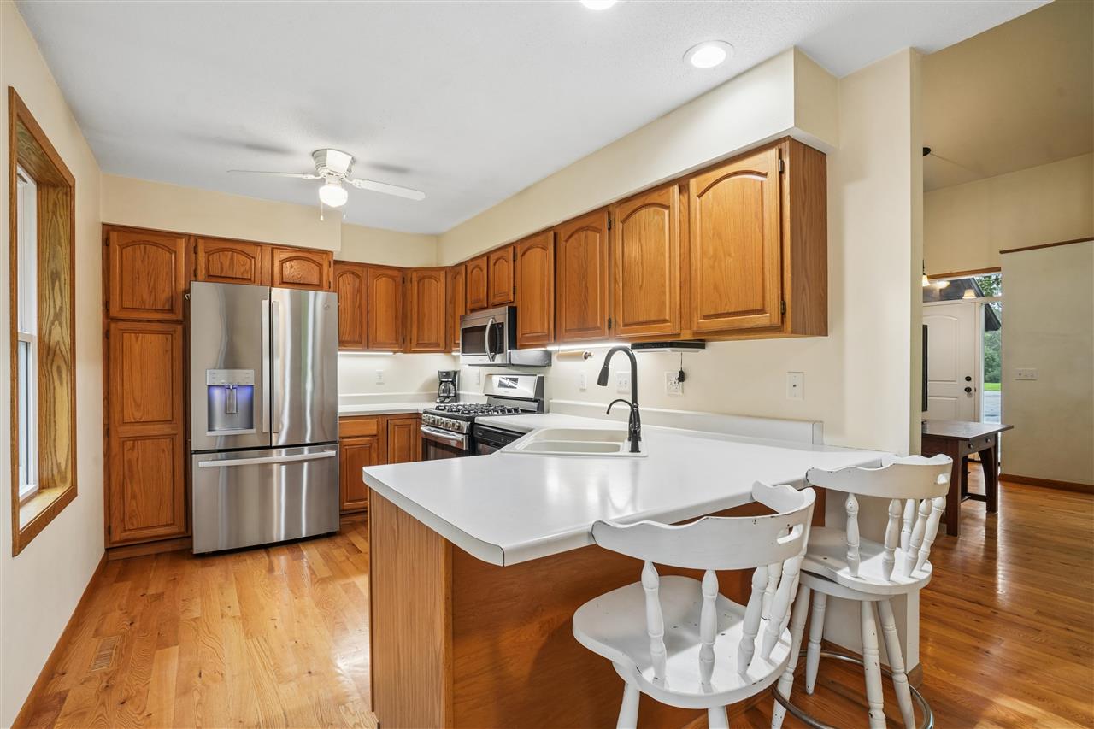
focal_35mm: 16
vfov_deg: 73.7
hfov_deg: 96.7
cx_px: 547
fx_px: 486
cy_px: 364
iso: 800
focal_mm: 16
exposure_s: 1/25
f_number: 9
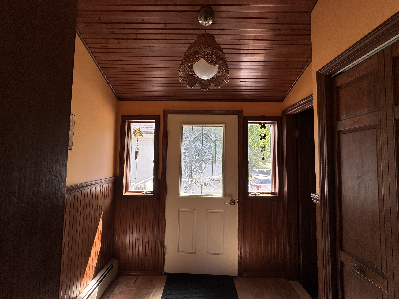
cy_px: 150
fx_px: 161
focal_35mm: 14
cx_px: 200
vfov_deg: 85.7
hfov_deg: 102.1
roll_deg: -0.3
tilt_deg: +2.3
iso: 40
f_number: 2.2
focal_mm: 2.22
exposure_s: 1/159
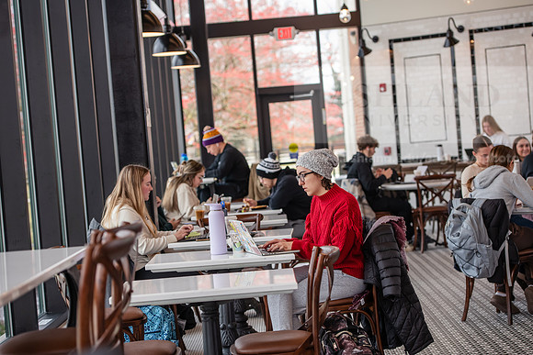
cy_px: 178
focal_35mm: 85
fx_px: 1259
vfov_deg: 16.1
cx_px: 266
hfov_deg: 23.9
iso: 400
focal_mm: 85
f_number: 3.5
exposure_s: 1/200
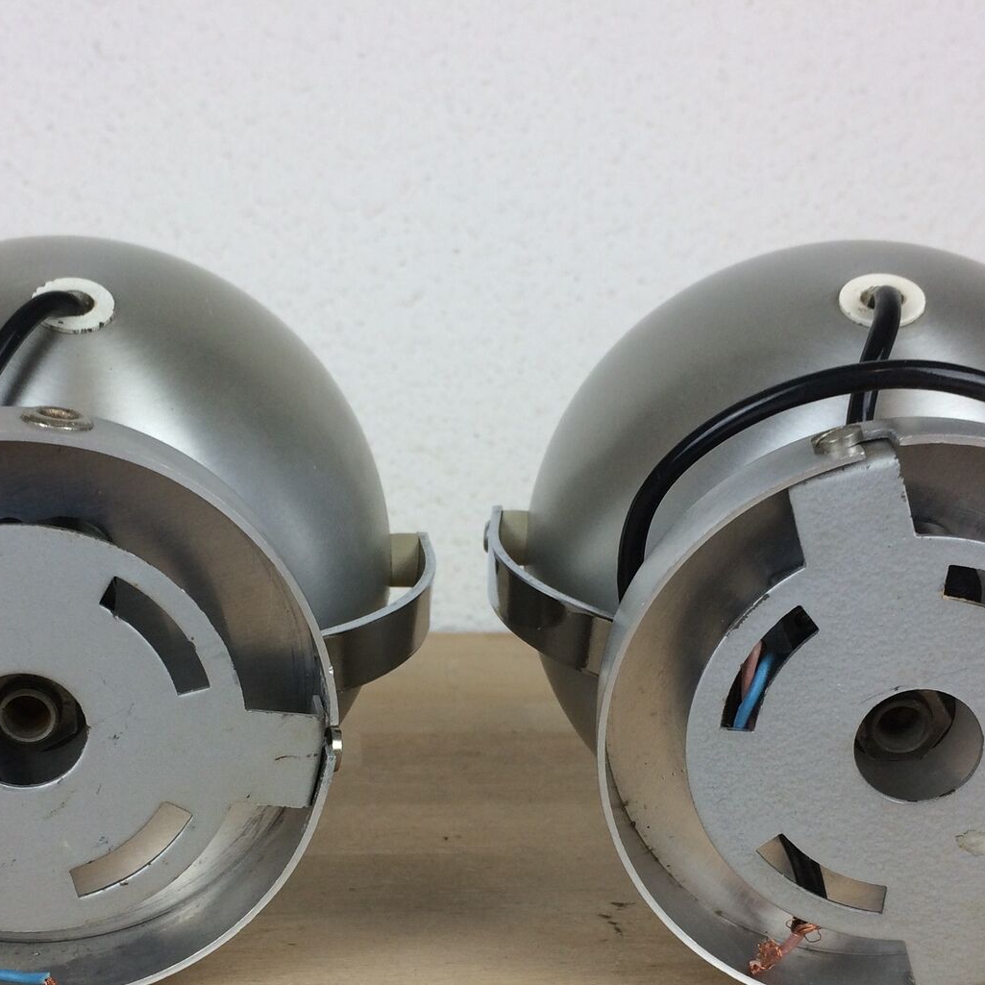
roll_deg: -0.5
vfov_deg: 33.5
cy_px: 706
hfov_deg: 34.0
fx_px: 1610
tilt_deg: -9.8
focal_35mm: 50
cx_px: 429
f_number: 2.2
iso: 40
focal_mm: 4.15
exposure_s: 1/100
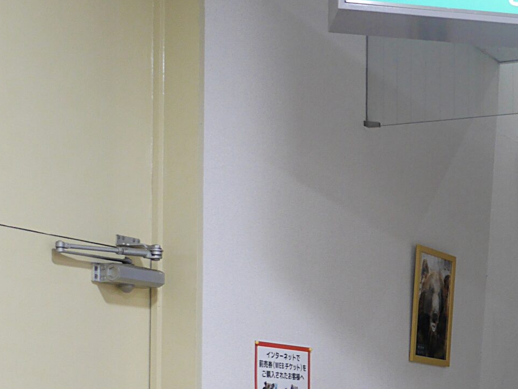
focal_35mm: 91
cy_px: 361
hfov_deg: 20.3
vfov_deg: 16.0
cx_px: 605
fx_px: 1362
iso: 800
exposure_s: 1/60
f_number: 2.8
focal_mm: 17
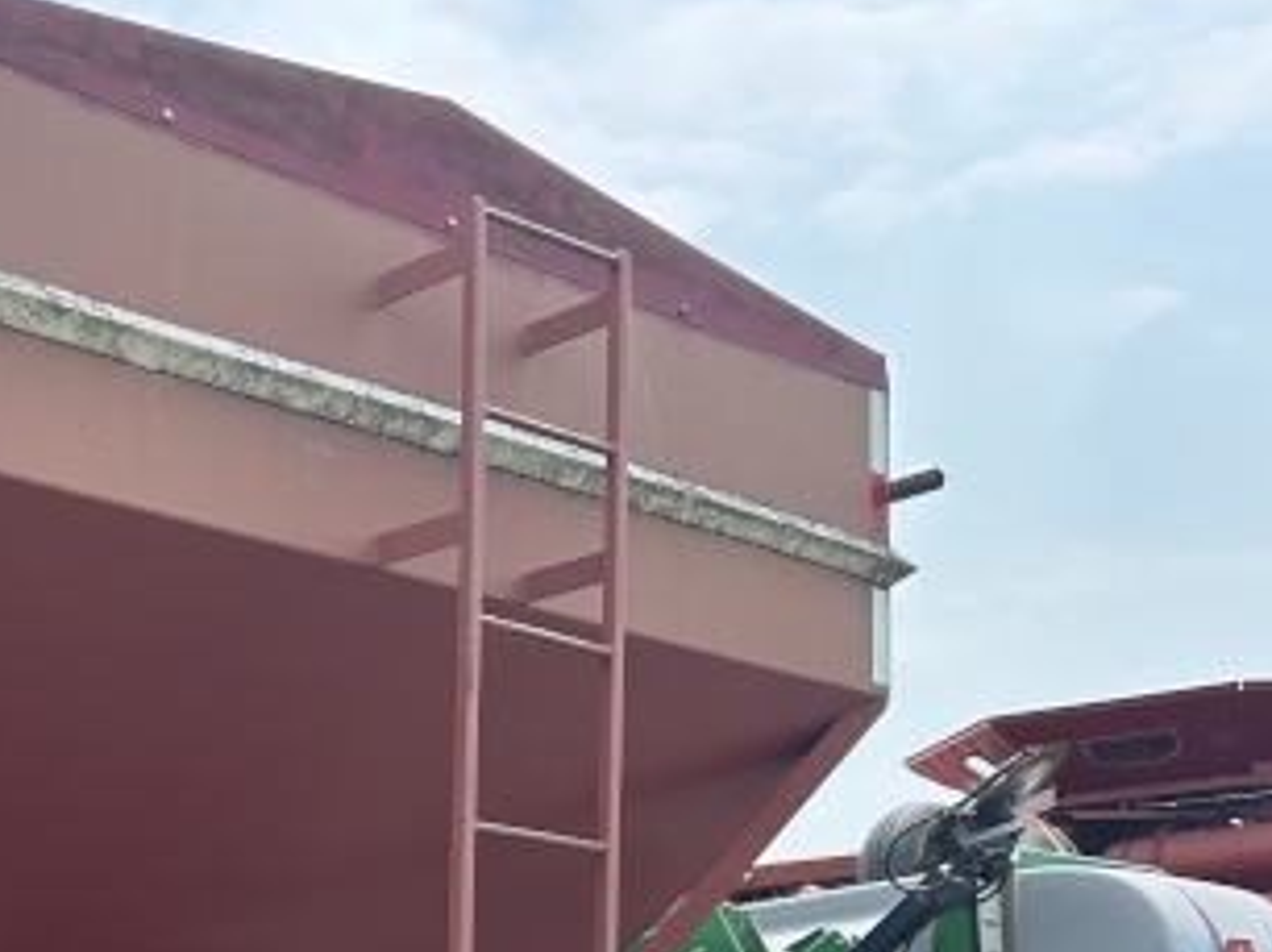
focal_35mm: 68
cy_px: 1139
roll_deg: -1.3
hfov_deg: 26.6
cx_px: -87
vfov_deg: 20.2
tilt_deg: +3.3
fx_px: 2497
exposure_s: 1/2353
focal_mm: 5.7
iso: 50
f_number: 1.5
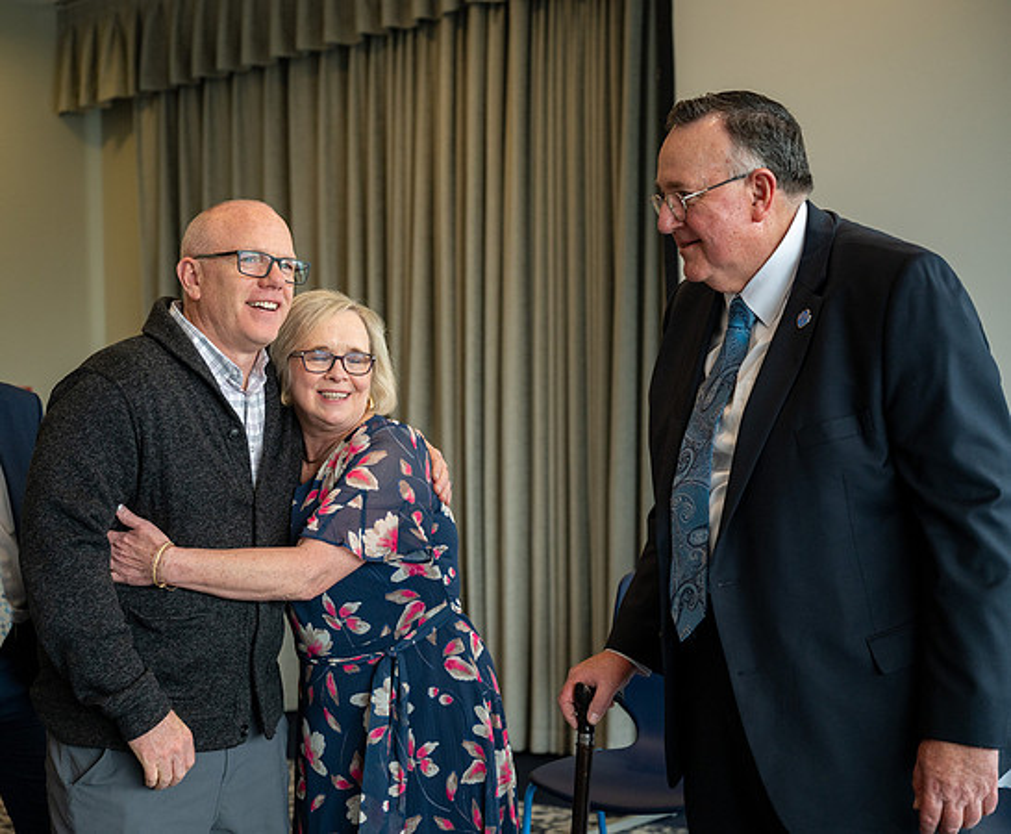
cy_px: 417
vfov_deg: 27.5
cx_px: 386
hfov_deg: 32.9
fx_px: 1702
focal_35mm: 56
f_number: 3.2
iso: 500
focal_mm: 49
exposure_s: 1/320
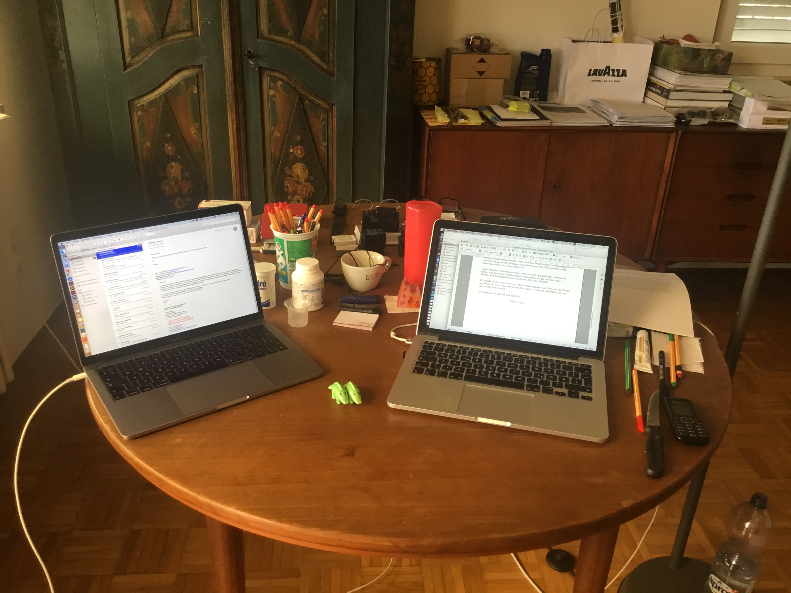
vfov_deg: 45.4
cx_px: 396
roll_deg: -1.2
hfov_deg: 58.4
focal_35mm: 31
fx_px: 708
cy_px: 296
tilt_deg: -24.0
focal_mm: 3.3
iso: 40
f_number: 2.4
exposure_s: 1/33
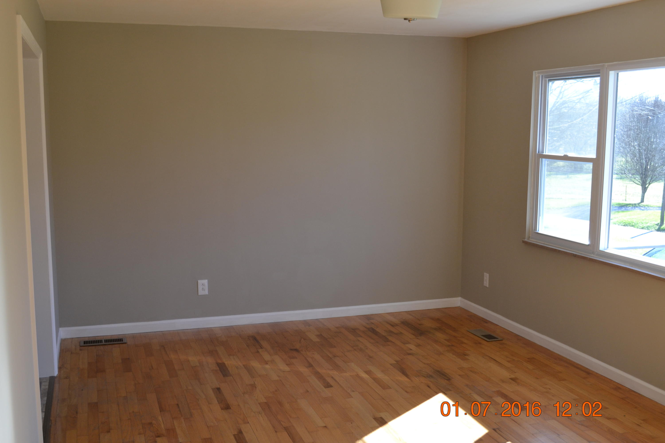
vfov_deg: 34.2
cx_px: 332
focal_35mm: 39
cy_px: 222
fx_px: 720
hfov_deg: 49.6
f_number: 5.6
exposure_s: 1/125
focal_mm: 26
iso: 400
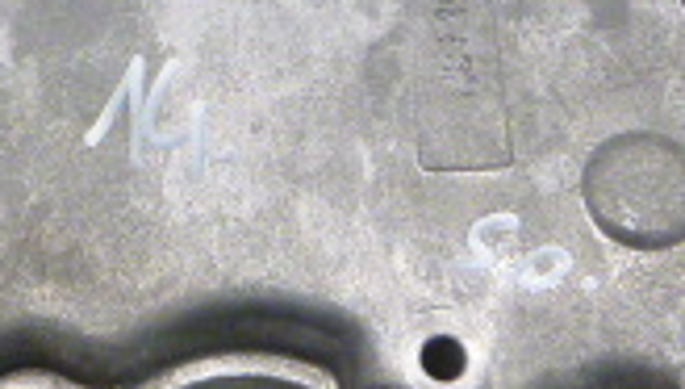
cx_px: 33
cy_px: 209
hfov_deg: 19.7
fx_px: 1929
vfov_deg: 11.5
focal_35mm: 106
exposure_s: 1/60
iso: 320
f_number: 3.9
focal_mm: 4.5
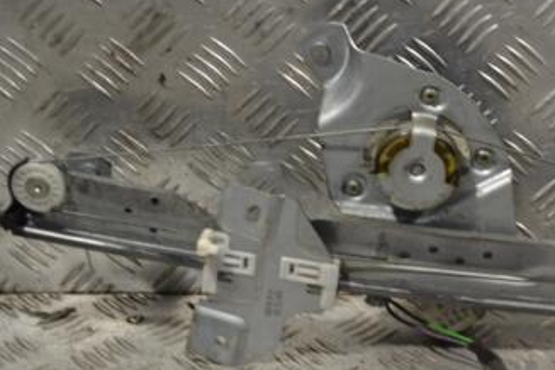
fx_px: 1526
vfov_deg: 13.8
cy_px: 160
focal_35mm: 99
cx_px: 455
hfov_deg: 20.4
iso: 125
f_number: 5
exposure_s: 1/30
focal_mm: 36
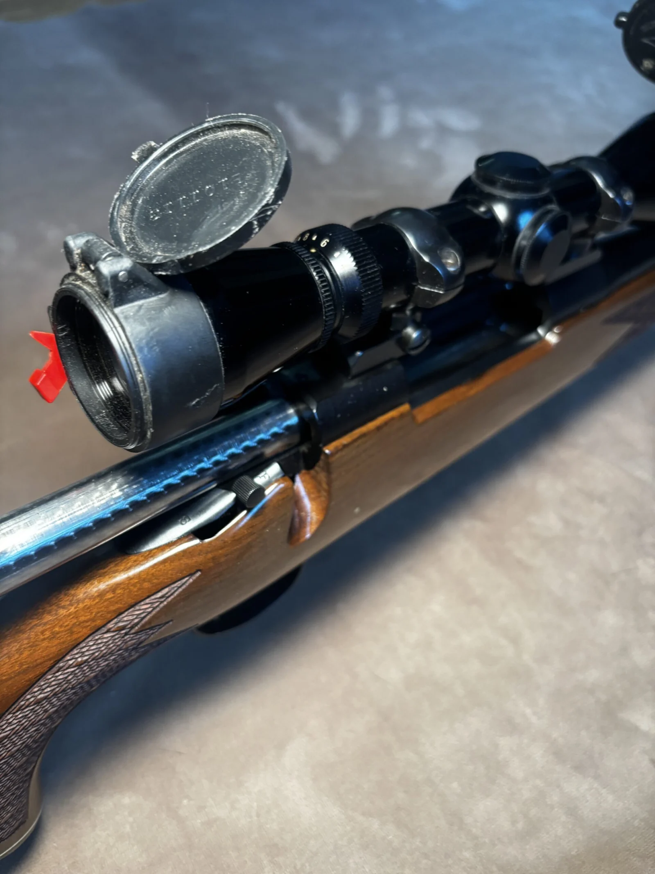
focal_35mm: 26
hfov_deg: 53.1
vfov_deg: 67.3
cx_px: 328
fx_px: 656
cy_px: 437
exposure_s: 1/60
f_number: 1.6
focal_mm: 5.96
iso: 200
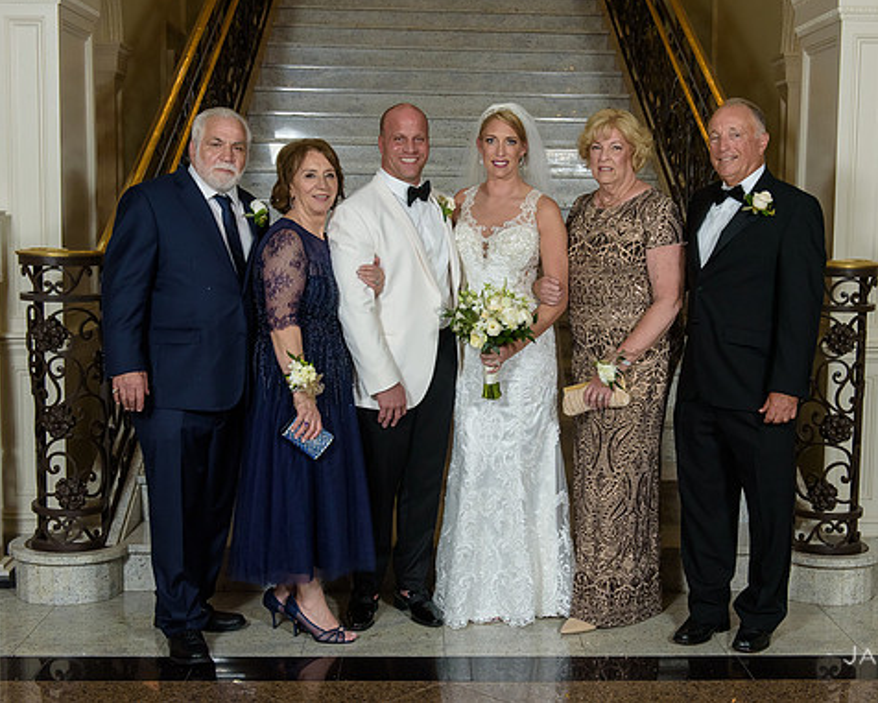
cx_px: 485
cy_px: 348
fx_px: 1326
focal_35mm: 51
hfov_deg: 36.6
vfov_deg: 29.7
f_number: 5.6
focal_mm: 42
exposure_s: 1/125
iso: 1600
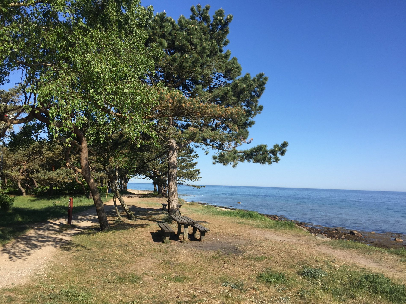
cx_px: 203
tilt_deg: +6.1
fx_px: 340
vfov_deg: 48.2
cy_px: 152
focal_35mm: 29
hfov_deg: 61.7
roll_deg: -1.8
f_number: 2.2
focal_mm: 4.15
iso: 32
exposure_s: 1/1721
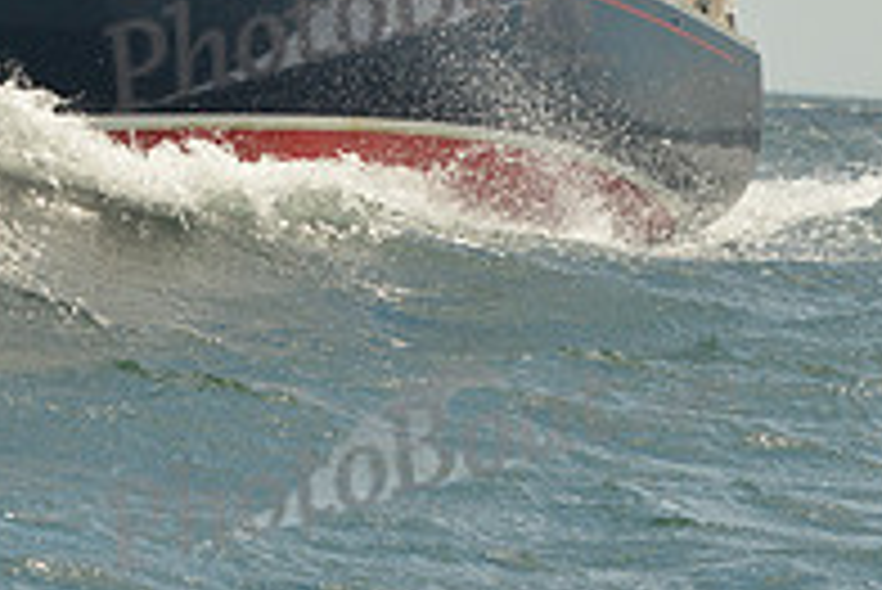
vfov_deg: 4.6
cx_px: -126
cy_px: -173
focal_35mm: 296
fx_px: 7257
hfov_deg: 6.9
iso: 400
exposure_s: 1/800
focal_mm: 100
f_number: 7.1
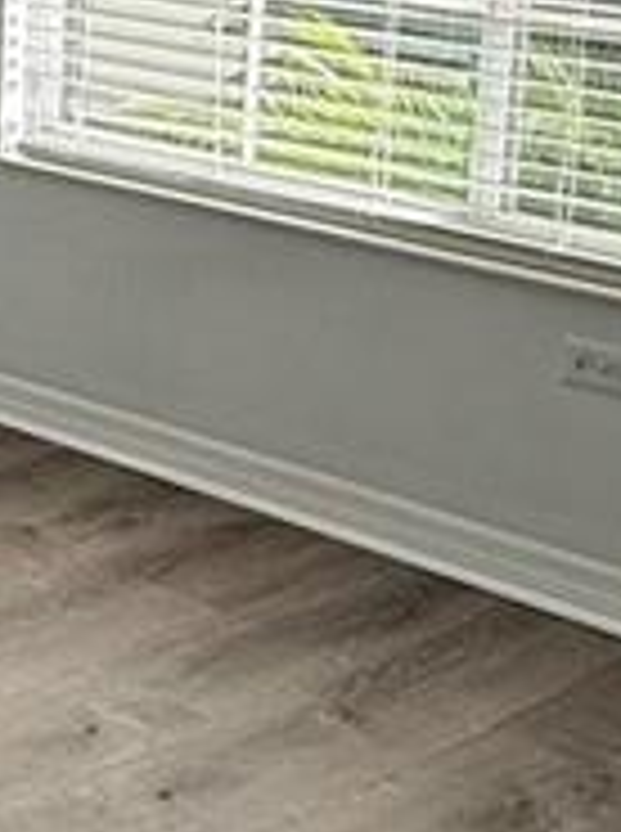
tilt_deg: -6.9
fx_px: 2184
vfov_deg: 20.9
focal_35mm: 91
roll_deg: +2.4
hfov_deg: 13.5
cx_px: -680
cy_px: 9
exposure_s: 1/245
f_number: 2.2
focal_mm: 2.22
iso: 64
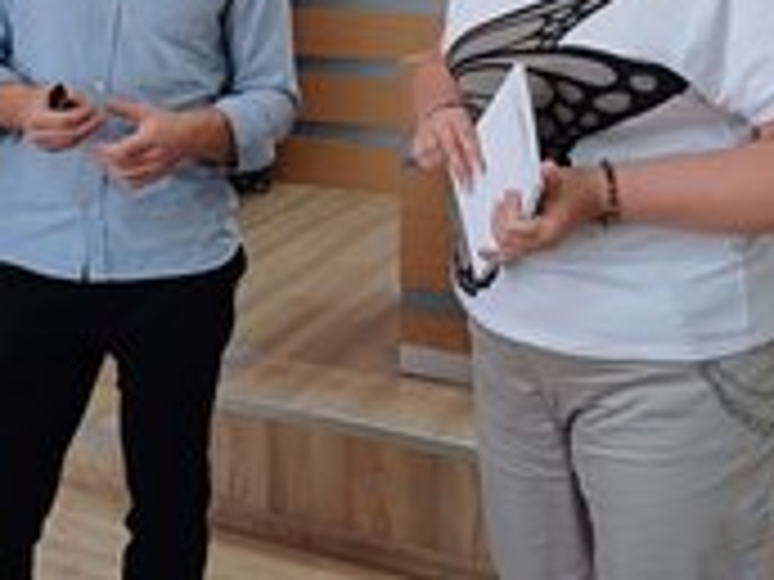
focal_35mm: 58
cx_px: 252
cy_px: 31
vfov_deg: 24.3
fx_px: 1297
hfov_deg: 32.9
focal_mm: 4.65
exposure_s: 1/50
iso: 320
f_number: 1.8
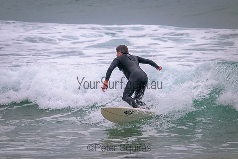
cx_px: 119
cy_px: 80
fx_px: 4298
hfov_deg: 3.2
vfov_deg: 2.1
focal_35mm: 650
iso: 5600
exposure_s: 1/1250
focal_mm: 650
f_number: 11
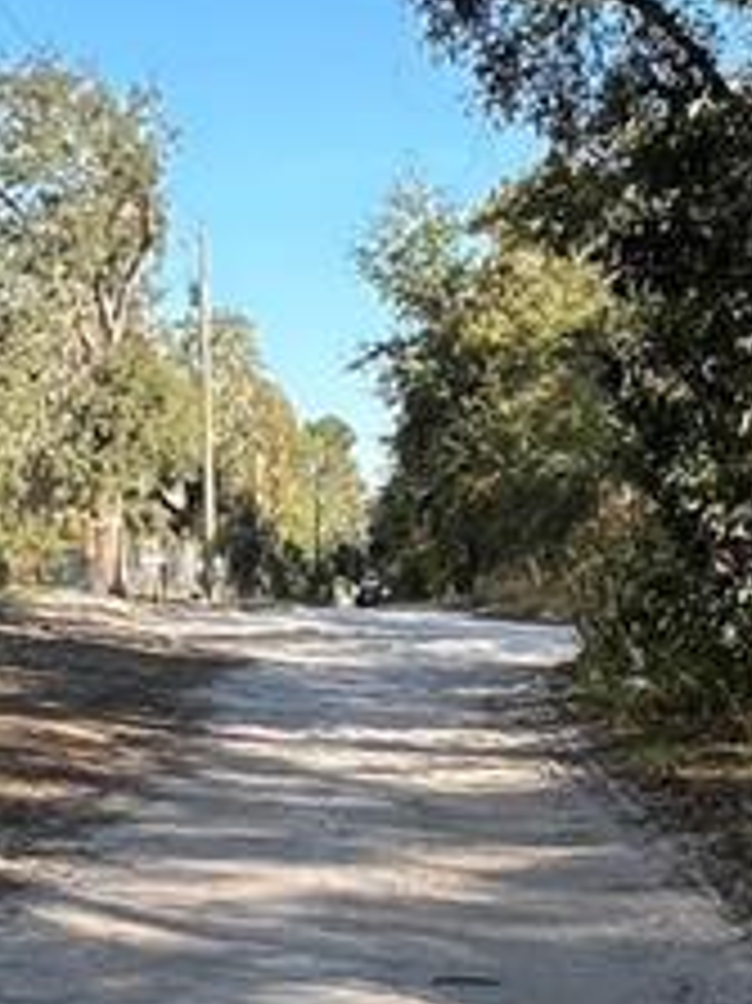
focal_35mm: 70
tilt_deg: +2.1
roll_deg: +1.4
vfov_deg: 27.8
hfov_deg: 21.0
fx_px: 2030
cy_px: 509
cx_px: 293
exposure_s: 1/490
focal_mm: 1.57
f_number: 1.8
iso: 32
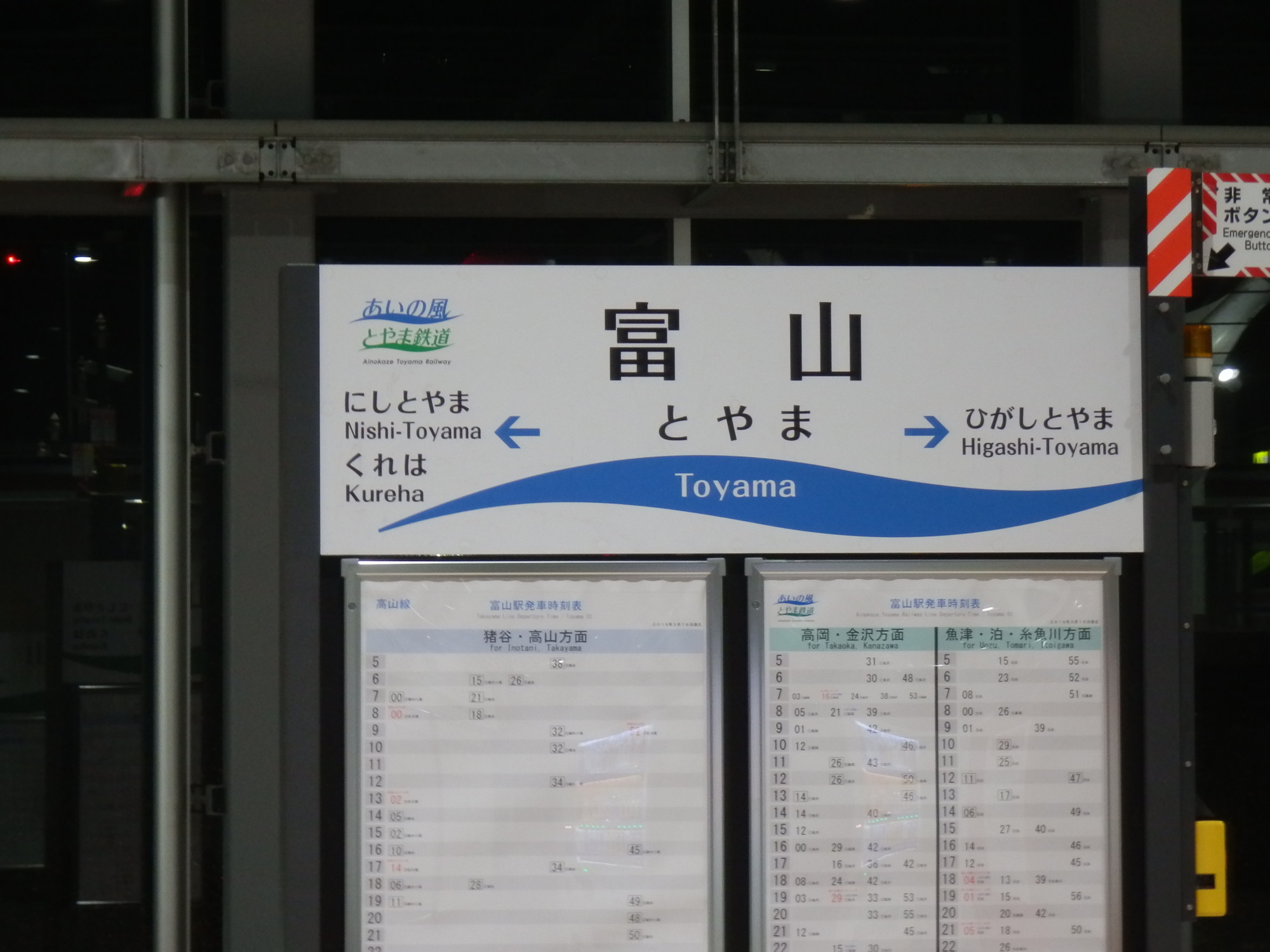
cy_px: 476
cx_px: 635
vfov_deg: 8.8
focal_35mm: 169
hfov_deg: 11.7
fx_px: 6200
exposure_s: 1/8
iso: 400
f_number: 5.7
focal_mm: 30.2
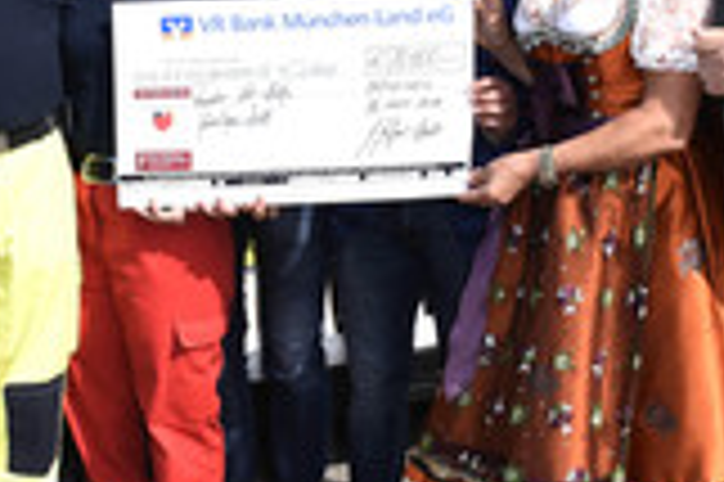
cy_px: 216
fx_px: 1688
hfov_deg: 24.2
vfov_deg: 16.2
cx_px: 272
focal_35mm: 84
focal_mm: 20
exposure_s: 1/160
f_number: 9
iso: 160
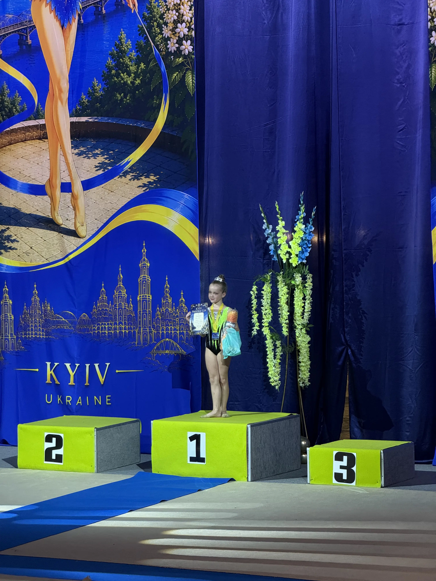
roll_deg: +0.1
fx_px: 2015
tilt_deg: -2.5
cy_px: 290
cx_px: 218
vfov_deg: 16.4
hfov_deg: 12.3
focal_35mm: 120
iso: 400
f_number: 2.8
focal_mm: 15.66
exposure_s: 1/60
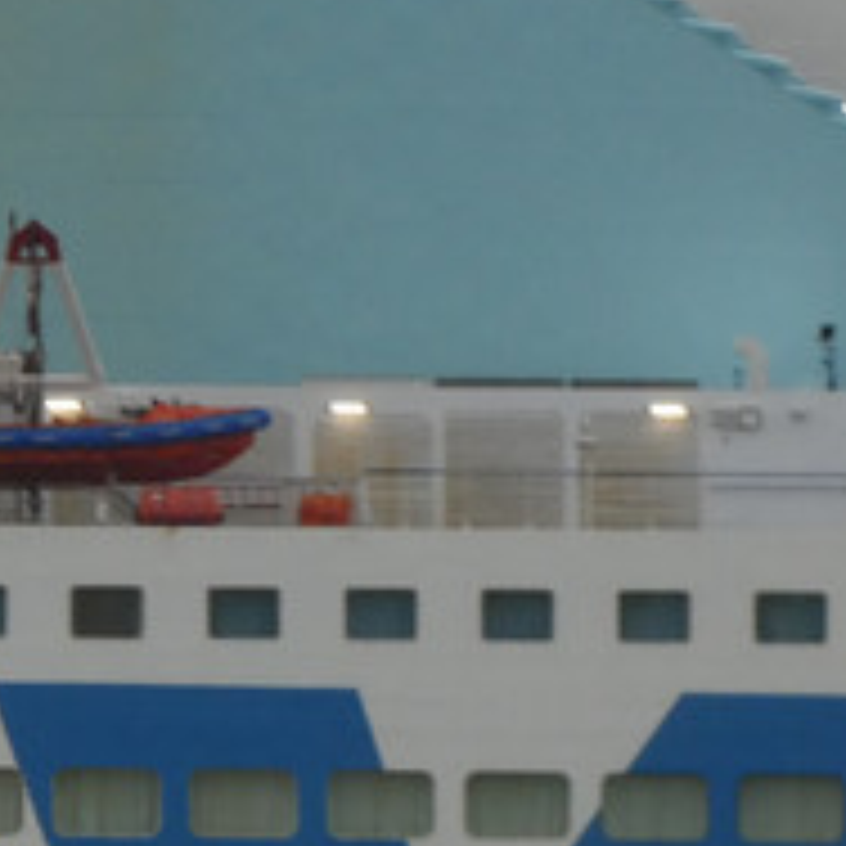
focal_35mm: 1547
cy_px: -68
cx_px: 86
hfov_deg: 1.1
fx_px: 42775
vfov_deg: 1.1
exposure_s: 1/100
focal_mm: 92.3
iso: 320
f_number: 5.6
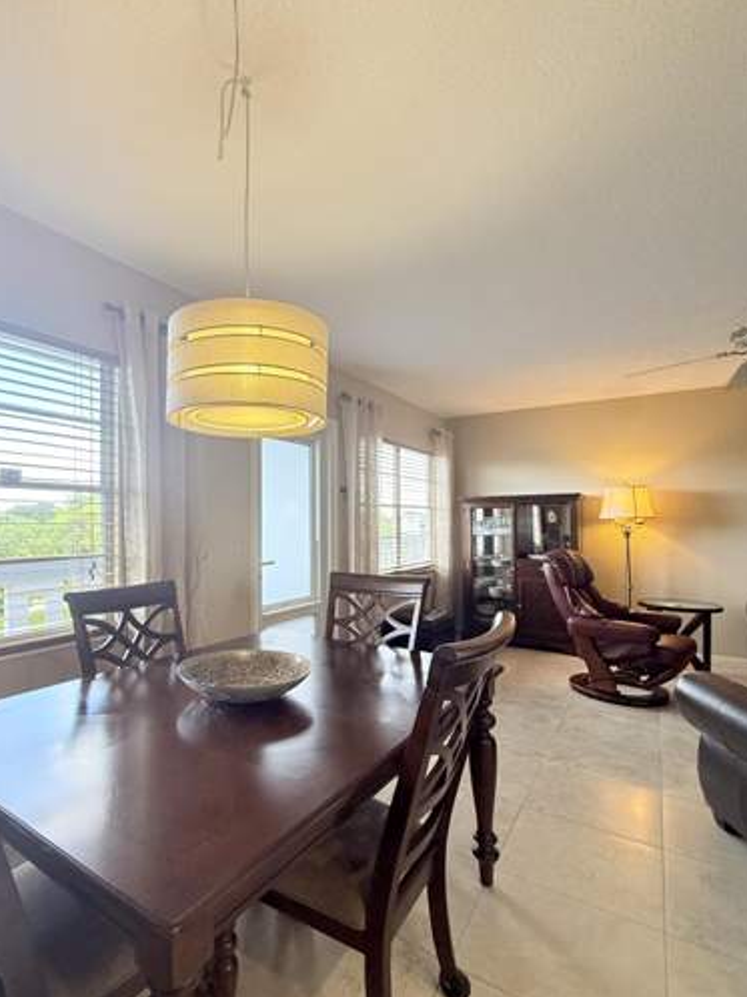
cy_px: 525
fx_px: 518
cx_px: 278
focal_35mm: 18
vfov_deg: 87.7
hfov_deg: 70.4
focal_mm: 2.22
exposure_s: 1/120
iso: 200
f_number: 2.2
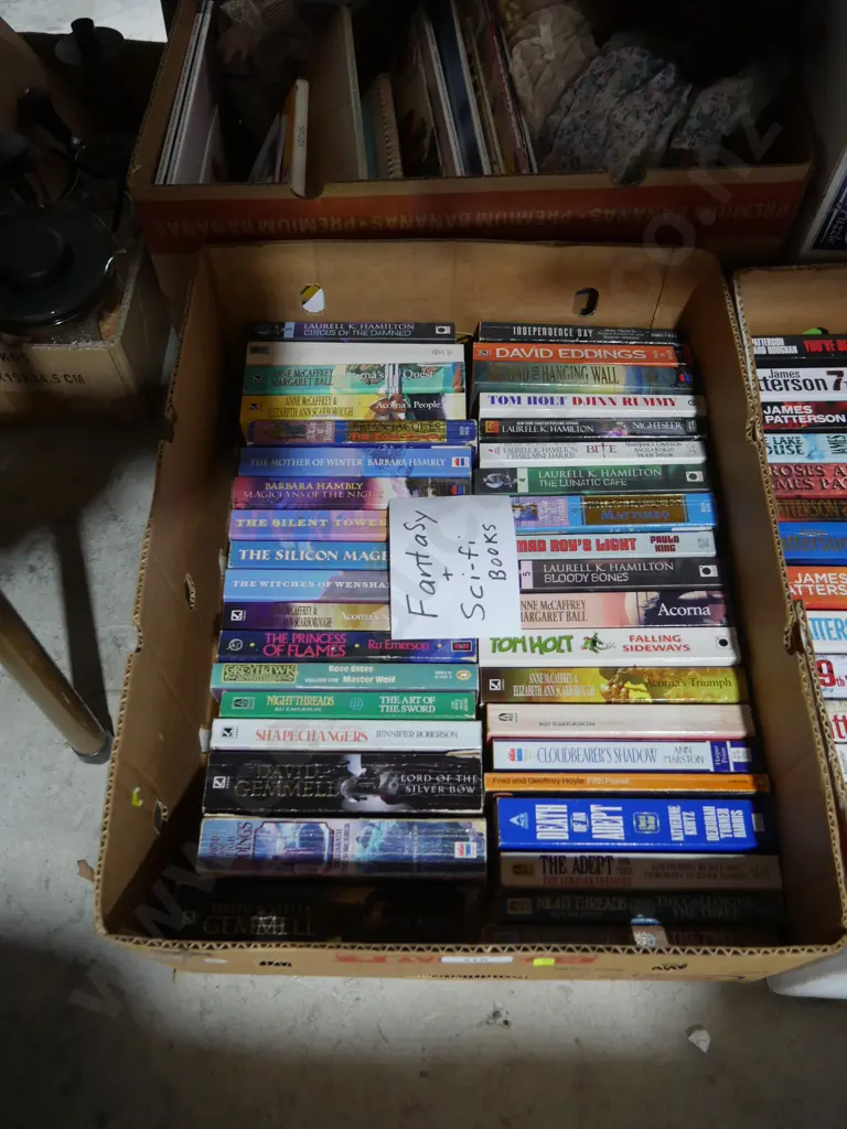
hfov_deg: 49.7
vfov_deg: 63.4
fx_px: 913
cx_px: 424
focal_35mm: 28
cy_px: 564
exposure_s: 1/60
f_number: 3.5
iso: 640
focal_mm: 14
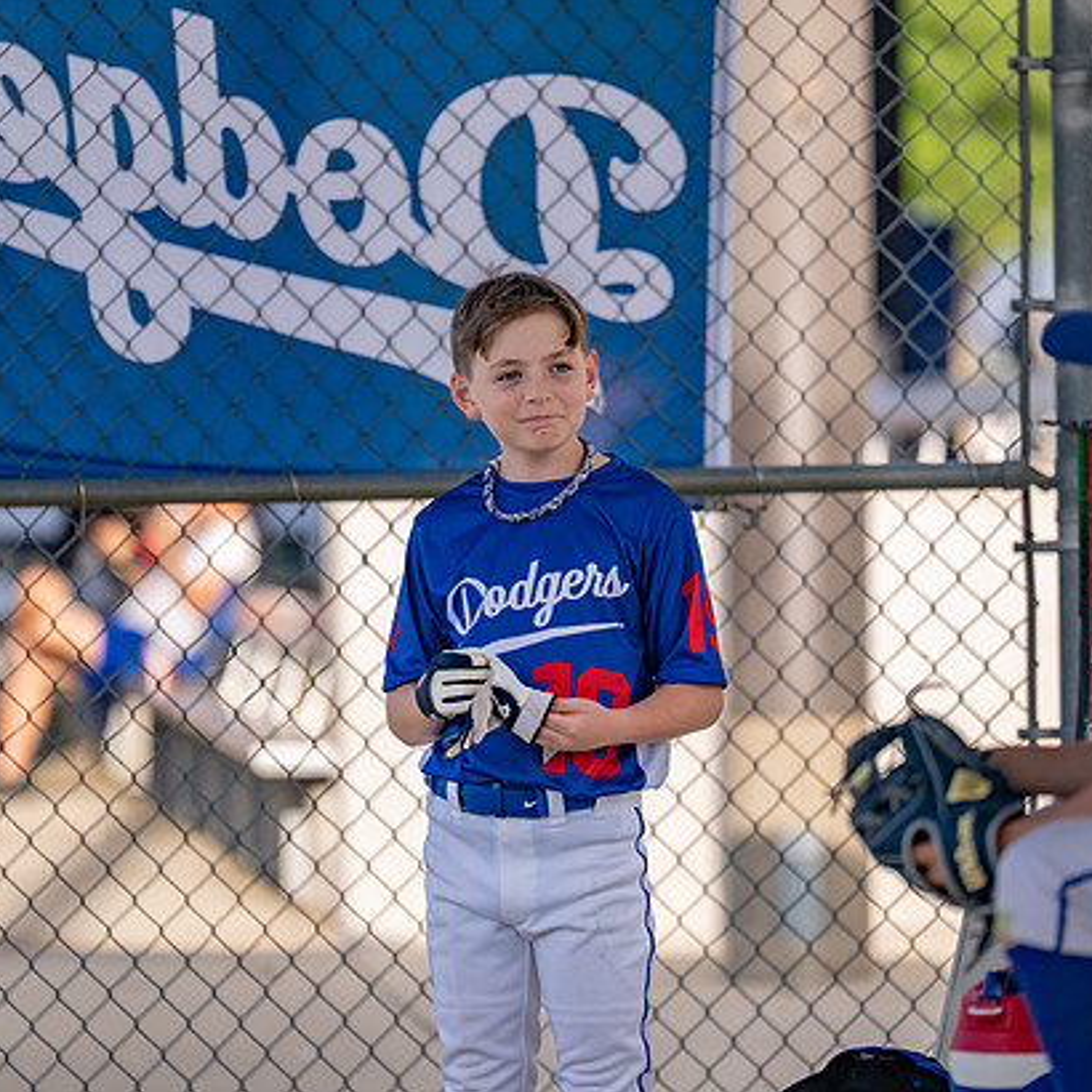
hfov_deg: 7.8
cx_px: 557
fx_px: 7959
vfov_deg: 7.8
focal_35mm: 223
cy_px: 543
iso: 250
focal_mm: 171
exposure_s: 1/3200
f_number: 2.8
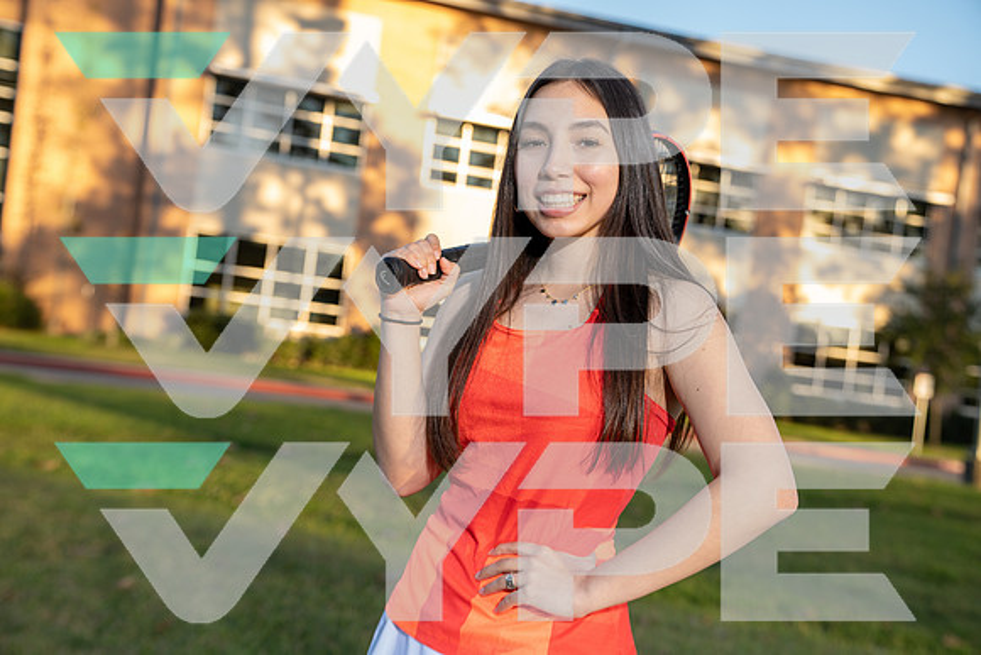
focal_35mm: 47
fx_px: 1281
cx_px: 490
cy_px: 328
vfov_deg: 28.7
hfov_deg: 41.9
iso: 250
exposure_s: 1/250
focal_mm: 47
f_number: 3.5
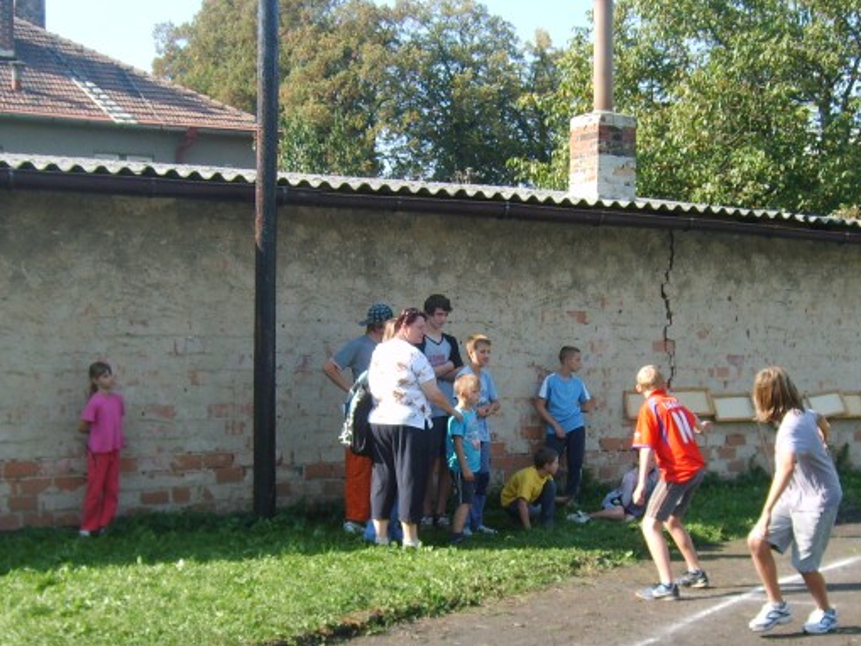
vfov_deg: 26.4
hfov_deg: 34.9
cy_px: 452
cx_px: 487
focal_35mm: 55
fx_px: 1368
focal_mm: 5.8
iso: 50
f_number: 2.8
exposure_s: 1/350
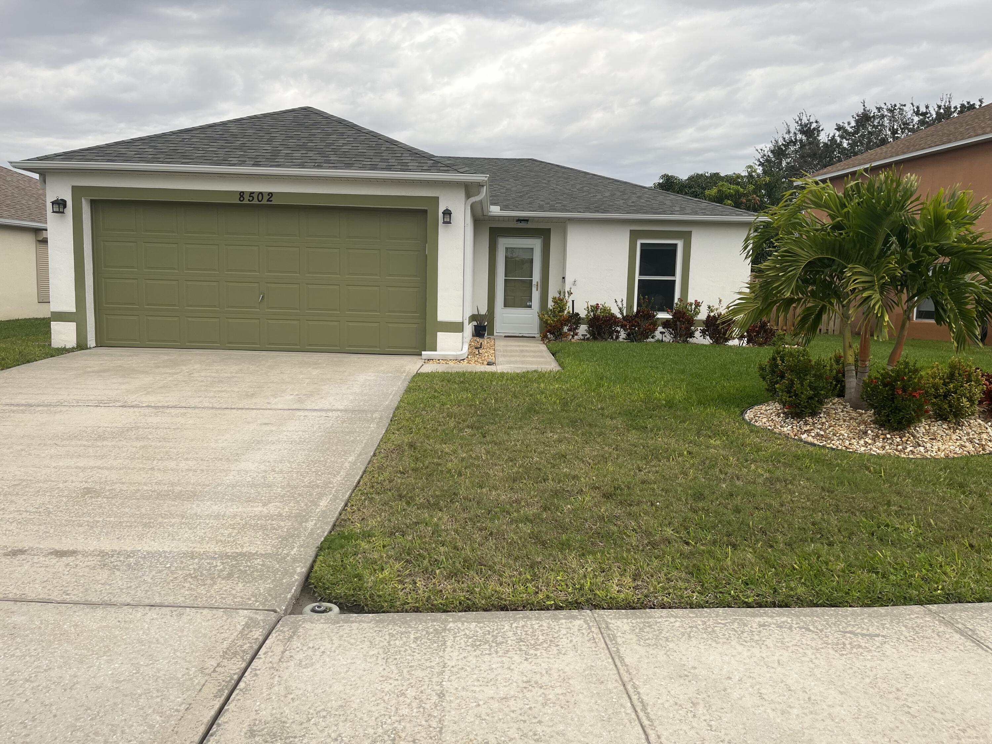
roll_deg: -1.2
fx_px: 745
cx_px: 496
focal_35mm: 26
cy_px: 372
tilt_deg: -6.4
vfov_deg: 53.1
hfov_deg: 67.3
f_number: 1.6
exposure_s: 1/314
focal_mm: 5.1
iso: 50
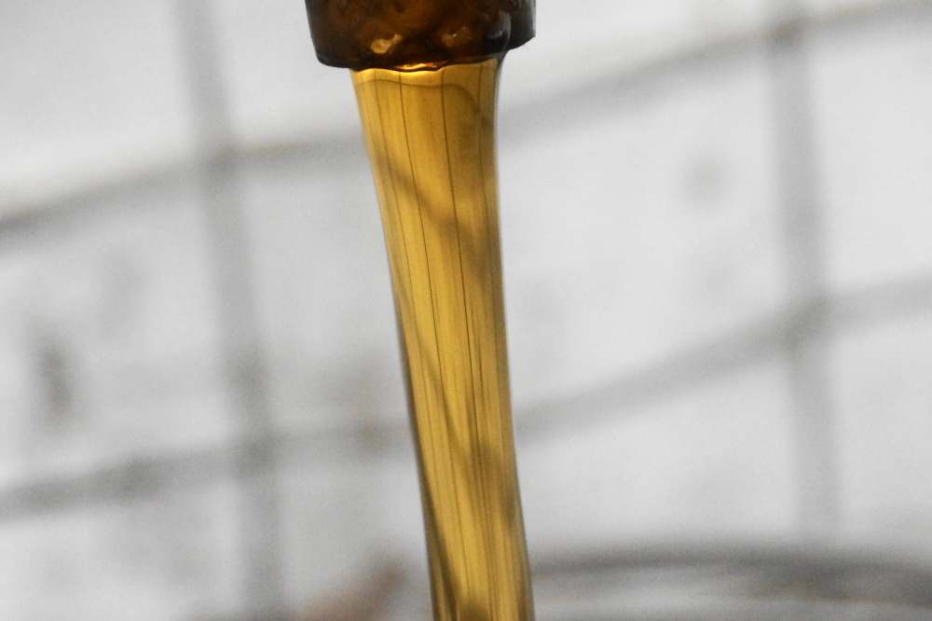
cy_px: 310
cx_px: 466
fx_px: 3300
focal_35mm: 128
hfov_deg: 16.1
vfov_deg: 10.7
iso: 1250
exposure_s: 1/160
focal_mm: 85
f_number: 5.6
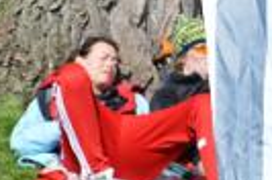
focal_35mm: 226
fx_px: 1704
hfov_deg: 8.5
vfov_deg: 5.8
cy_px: 442
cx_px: -337
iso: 100
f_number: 8
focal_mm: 25
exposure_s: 1/250
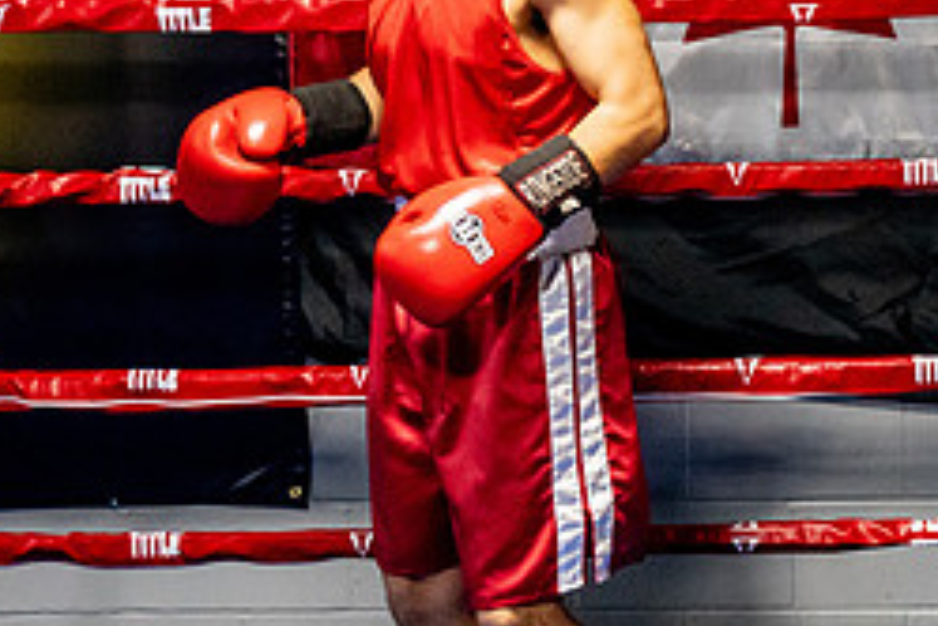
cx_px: 976
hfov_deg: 17.5
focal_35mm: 114
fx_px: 2970
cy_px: 32
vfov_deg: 11.9
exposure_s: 1/800
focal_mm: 33
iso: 5000
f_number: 2.8
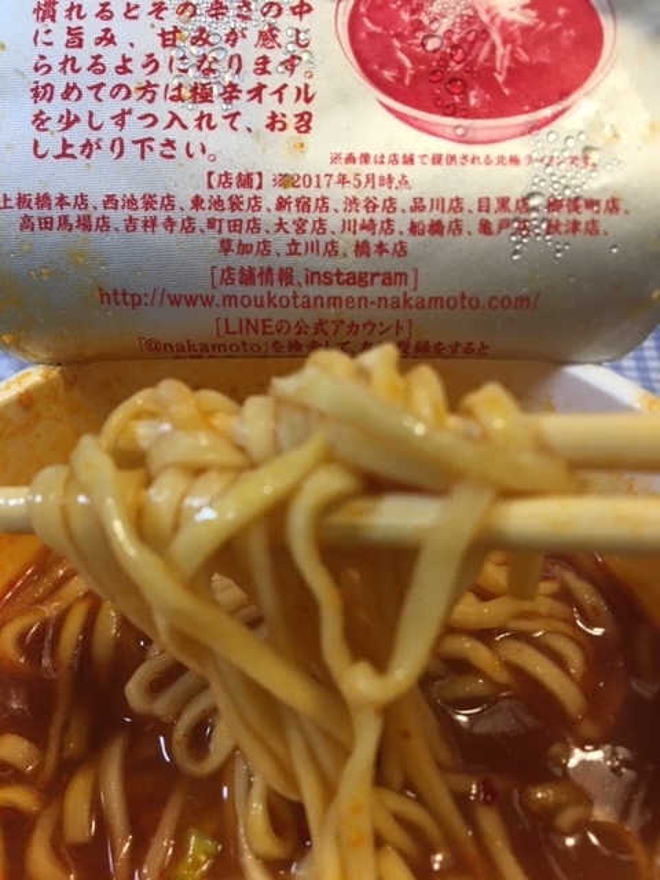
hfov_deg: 48.2
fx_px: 737
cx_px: 330
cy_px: 440
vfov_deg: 61.7
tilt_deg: -47.6
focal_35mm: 29
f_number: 2.2
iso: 40
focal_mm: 4.15
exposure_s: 1/30
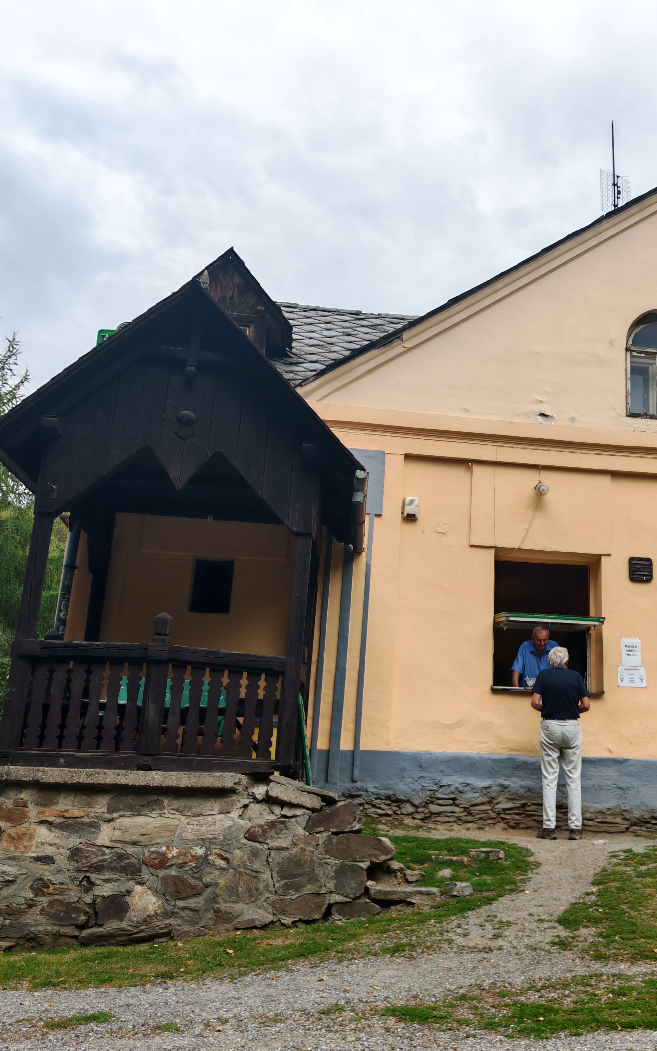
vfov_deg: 56.7
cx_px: 511
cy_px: 525
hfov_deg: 36.2
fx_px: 974
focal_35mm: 34
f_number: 2
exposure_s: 1/2400
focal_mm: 6.83
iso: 100
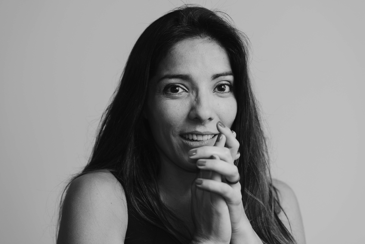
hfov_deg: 23.9
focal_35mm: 85
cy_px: 122
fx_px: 862
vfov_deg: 16.1
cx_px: 182
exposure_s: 1/250
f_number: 2.8
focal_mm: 85
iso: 250
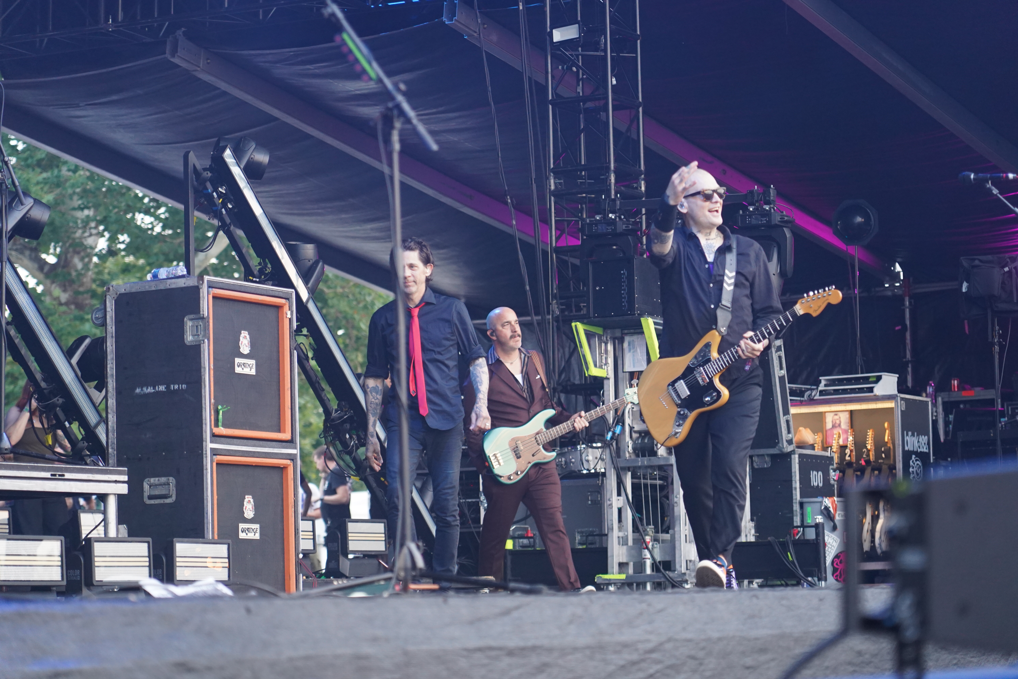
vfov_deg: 13.0
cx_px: 509
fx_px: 2969
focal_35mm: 105
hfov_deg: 19.5
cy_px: 340
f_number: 4
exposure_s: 1/160
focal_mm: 105
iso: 3200
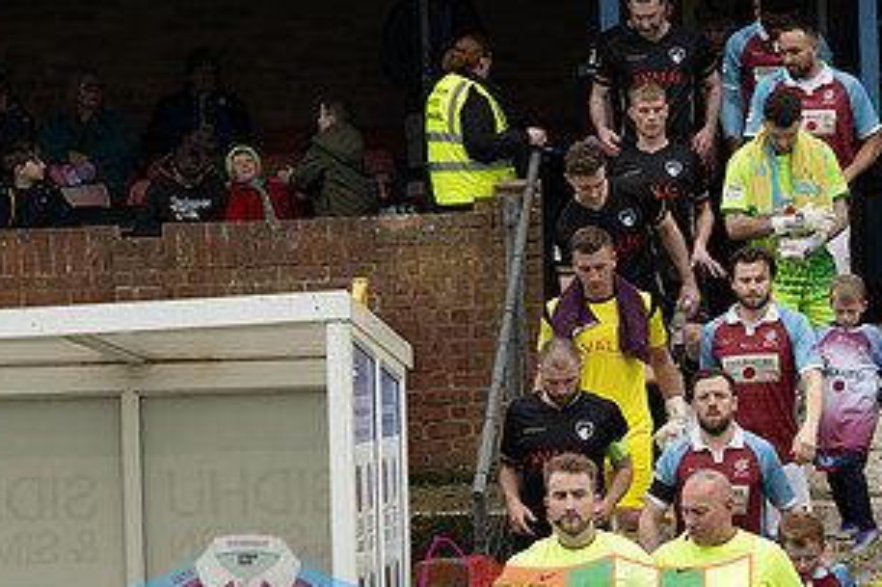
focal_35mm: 200
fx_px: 4897
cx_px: 616
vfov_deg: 6.9
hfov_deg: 10.3
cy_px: 480
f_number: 5.6
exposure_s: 1/200
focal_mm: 70
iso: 400
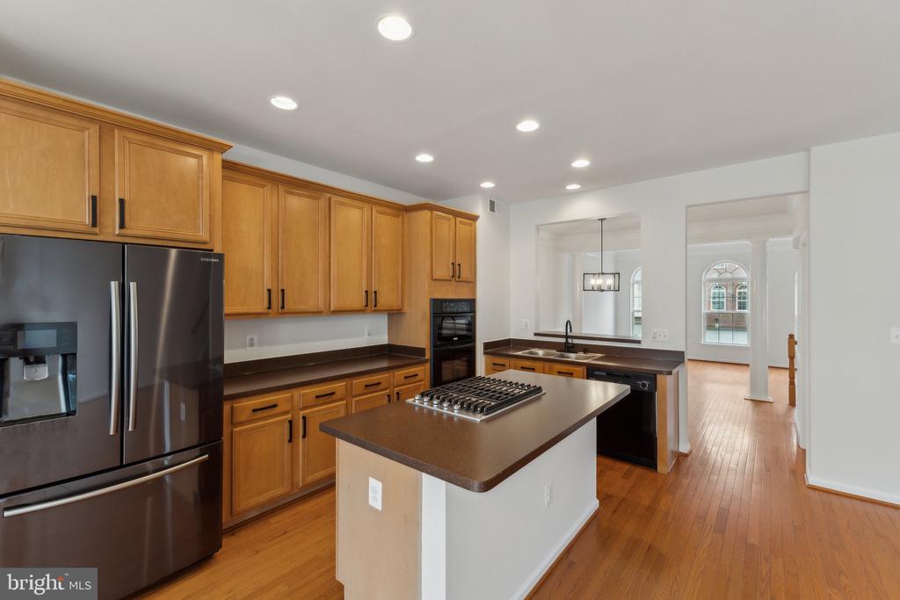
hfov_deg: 100.4
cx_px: 450
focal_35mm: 15
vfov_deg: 77.3
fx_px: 375
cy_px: 300
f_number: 9
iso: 250
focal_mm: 10
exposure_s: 1/6
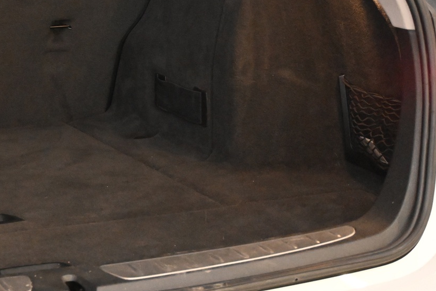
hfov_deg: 20.5
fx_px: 1174
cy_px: 34
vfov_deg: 14.0
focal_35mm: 97
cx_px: 16
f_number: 5
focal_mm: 33
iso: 5600
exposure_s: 1/50
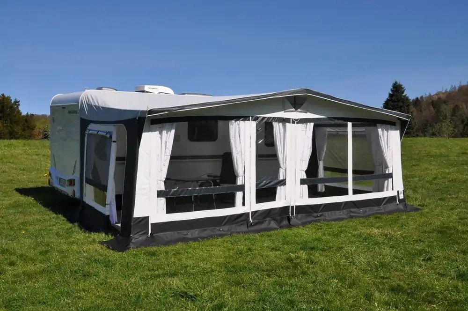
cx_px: 234
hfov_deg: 51.3
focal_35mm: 38
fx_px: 487
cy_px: 156
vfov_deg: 35.4
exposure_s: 1/500
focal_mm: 25
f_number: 11
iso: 200
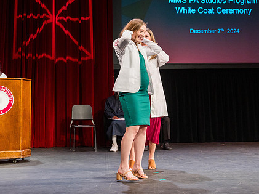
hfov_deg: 38.2
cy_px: 83
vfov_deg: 29.0
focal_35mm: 50
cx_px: 130
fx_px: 374
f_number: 3.5
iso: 1250
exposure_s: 1/320
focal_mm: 37.7
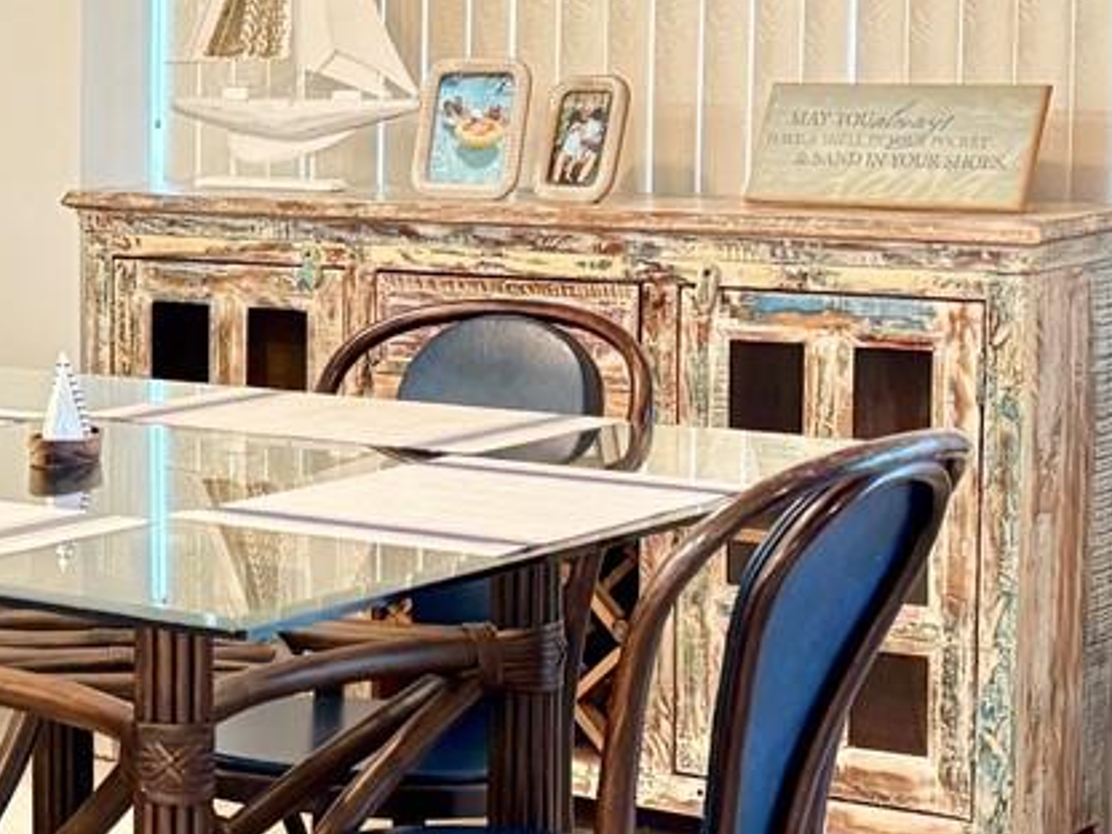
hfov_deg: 18.8
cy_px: 342
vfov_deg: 14.8
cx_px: -158
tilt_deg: -6.3
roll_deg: -0.2
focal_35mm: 100
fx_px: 3212
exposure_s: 1/60
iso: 500
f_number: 1.6
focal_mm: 5.96
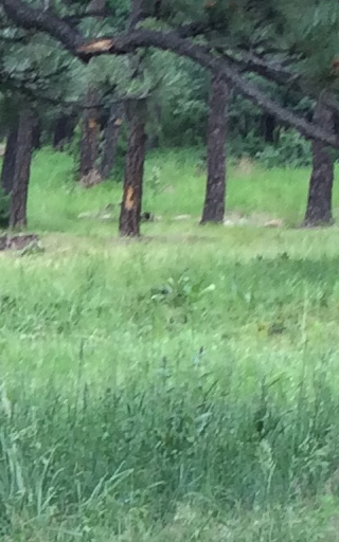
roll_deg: +2.7
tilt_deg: -12.6
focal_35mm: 196
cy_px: 491
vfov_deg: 10.6
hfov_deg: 6.2
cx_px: -613
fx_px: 2897
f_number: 2.2
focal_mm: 4.15
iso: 32
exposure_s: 1/176
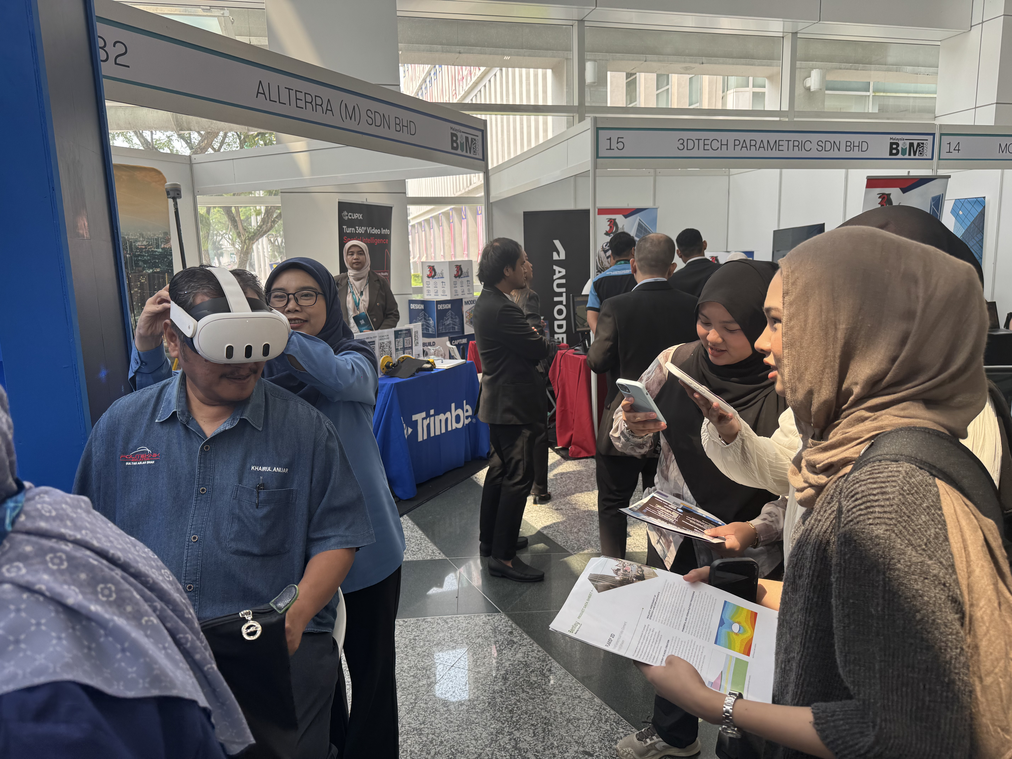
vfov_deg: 56.8
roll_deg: +2.1
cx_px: 506
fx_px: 702
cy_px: 380
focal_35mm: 24
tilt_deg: -9.9
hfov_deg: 71.6
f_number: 1.78
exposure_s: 1/201
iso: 64
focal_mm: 6.76
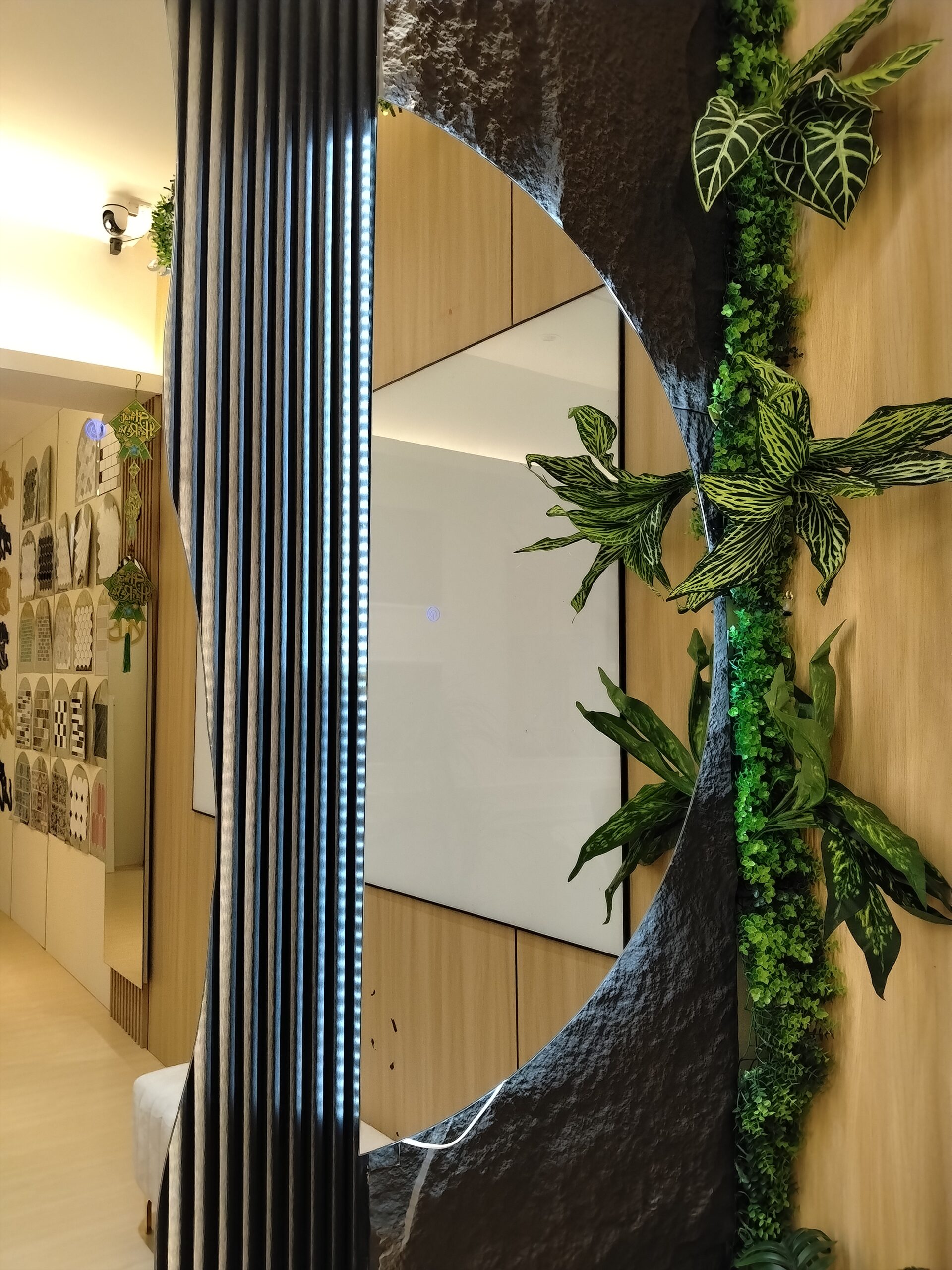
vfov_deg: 65.3
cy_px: 635
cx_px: 476
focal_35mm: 27
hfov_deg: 51.4
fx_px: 990
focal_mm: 4.05
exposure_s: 1/100
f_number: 1.8
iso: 1691
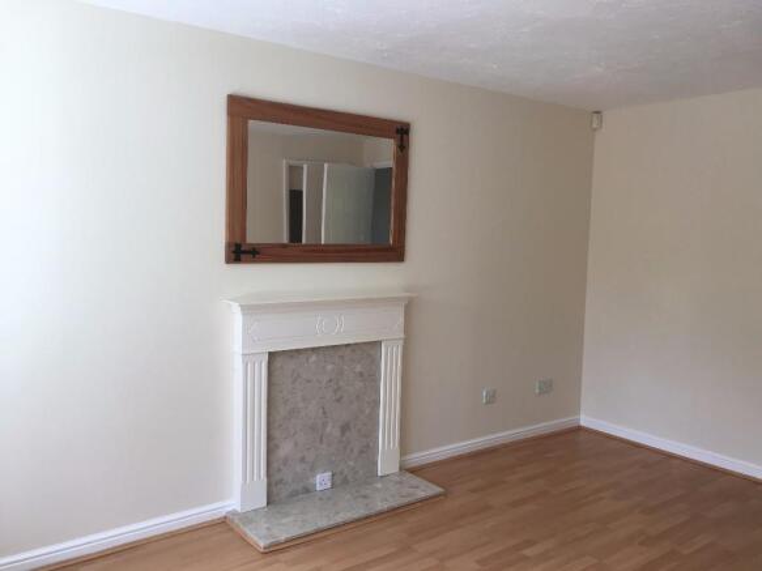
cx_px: 381
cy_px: 286
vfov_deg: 48.2
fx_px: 638
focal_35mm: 29
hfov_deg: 61.7
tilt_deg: -5.9
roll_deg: -0.8
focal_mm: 4.15
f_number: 2.2
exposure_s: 1/100
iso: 32
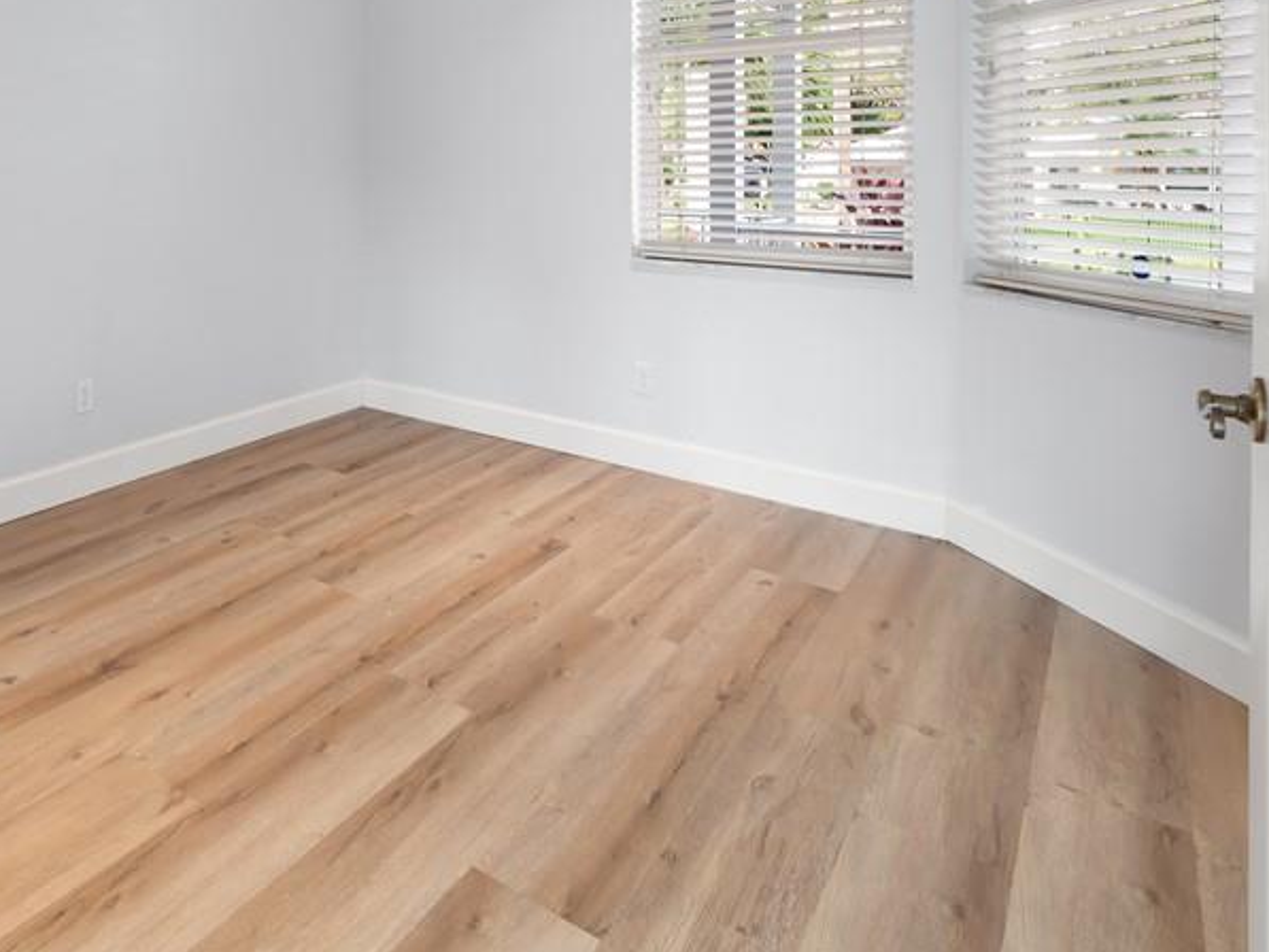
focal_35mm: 24
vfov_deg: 52.7
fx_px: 880
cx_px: 323
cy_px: 174
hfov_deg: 67.2
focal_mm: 7
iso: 200
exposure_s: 1/4
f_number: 7.1
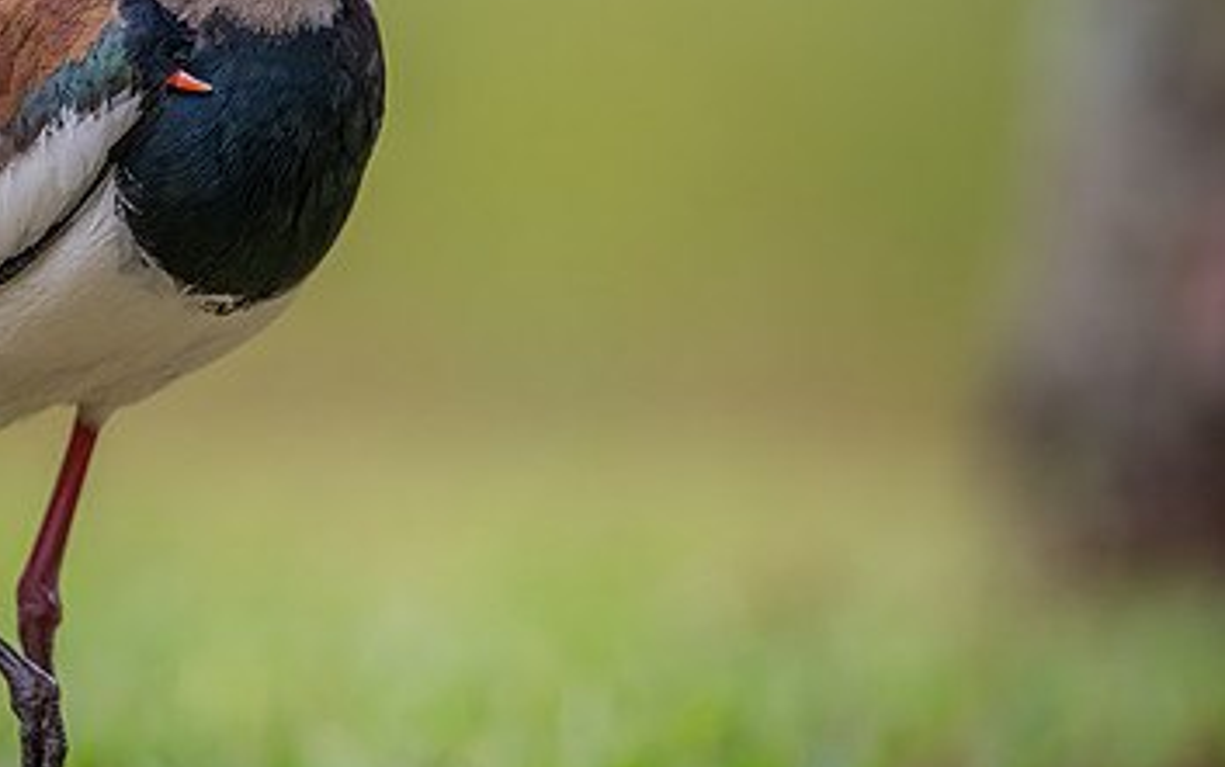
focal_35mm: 670
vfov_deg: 2.0
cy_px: 304
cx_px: 385
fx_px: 22379
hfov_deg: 3.1
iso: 2800
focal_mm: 400
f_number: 4.5
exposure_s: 1/1000
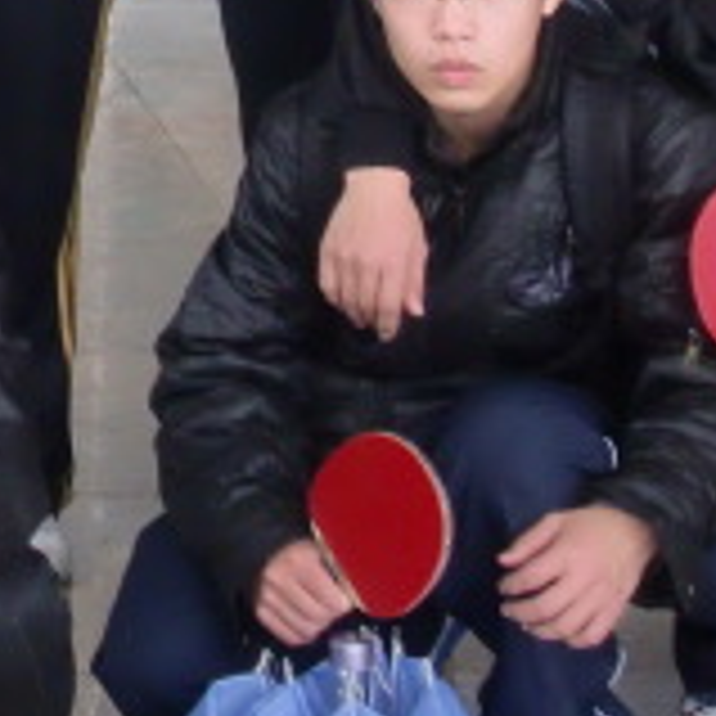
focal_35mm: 185
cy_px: -356
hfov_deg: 9.2
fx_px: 4329
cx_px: -324
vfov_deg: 9.2
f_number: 3.4
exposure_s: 1/60
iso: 250
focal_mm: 9.1
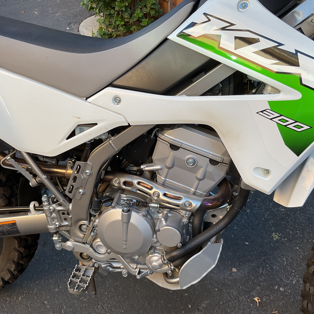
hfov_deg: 47.2
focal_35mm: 35
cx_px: 159
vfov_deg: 47.2
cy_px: 155
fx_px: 359
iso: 16
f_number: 1.8
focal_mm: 3
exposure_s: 1/138
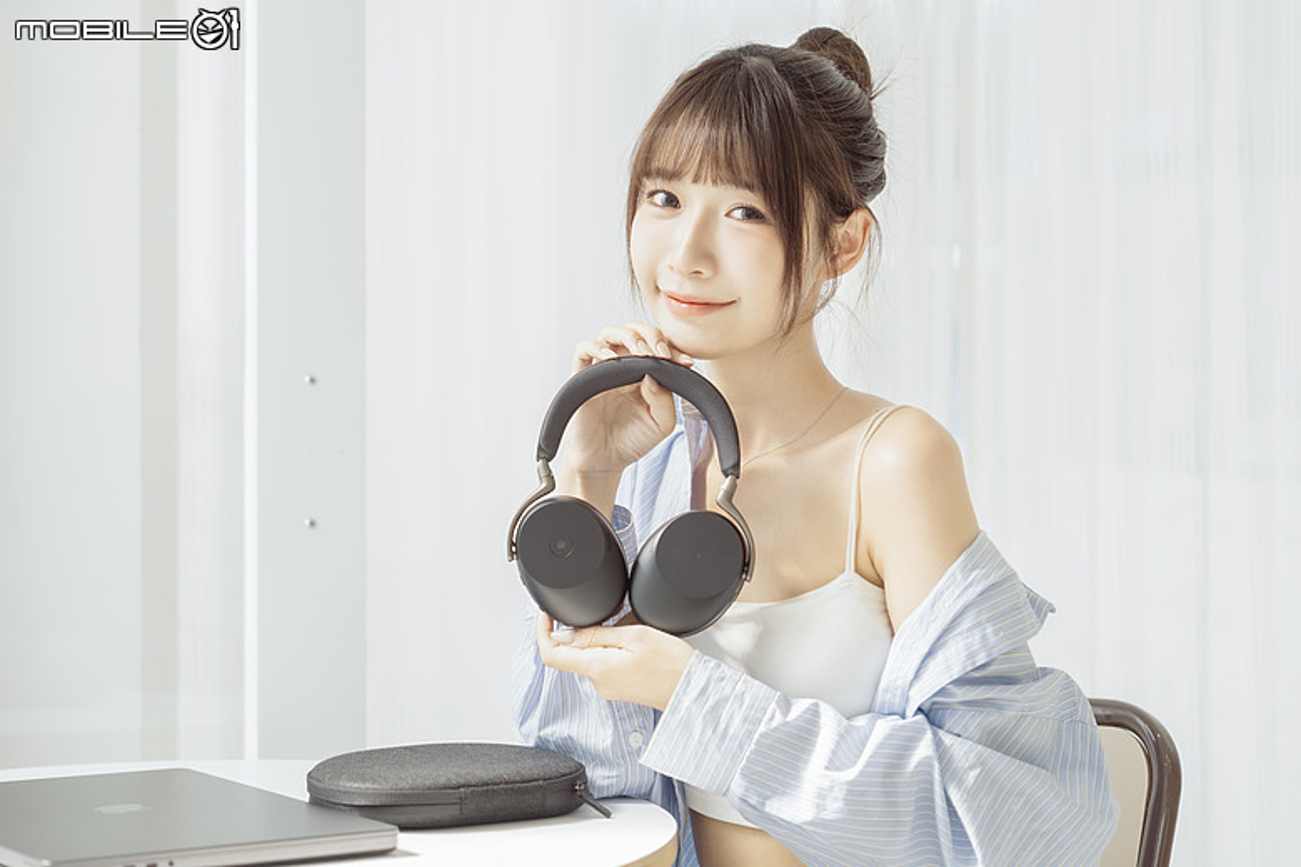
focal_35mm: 68
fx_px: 2457
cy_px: 434
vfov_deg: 20.0
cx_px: 650
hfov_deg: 29.7
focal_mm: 68
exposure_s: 1/100
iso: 100
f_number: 2.8
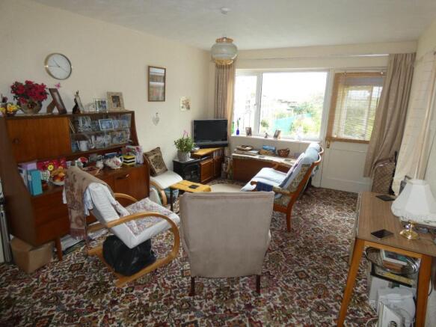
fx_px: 252
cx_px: 218
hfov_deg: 81.8
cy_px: 164
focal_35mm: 20
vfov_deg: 66.0
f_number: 2.8
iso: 200
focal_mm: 3.6
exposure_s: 1/60
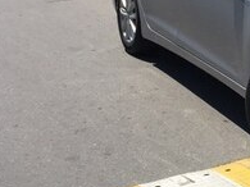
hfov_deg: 17.9
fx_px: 707
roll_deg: -1.5
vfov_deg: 14.8
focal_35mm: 98
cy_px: -3
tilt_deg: -11.0
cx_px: 377
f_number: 2.2
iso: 32
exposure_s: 1/1647
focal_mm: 4.15
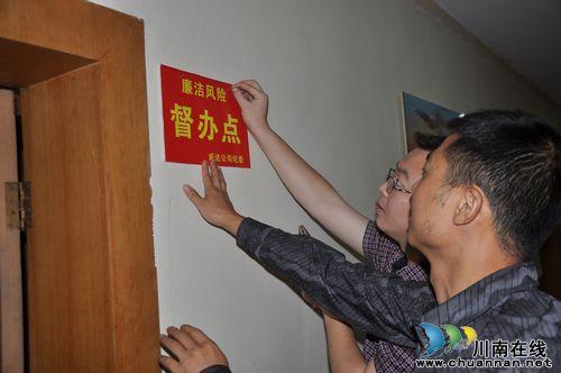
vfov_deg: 36.8
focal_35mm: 36
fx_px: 560
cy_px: 186
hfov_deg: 53.2
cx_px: 280
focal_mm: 24
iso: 250
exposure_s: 1/60
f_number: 3.8
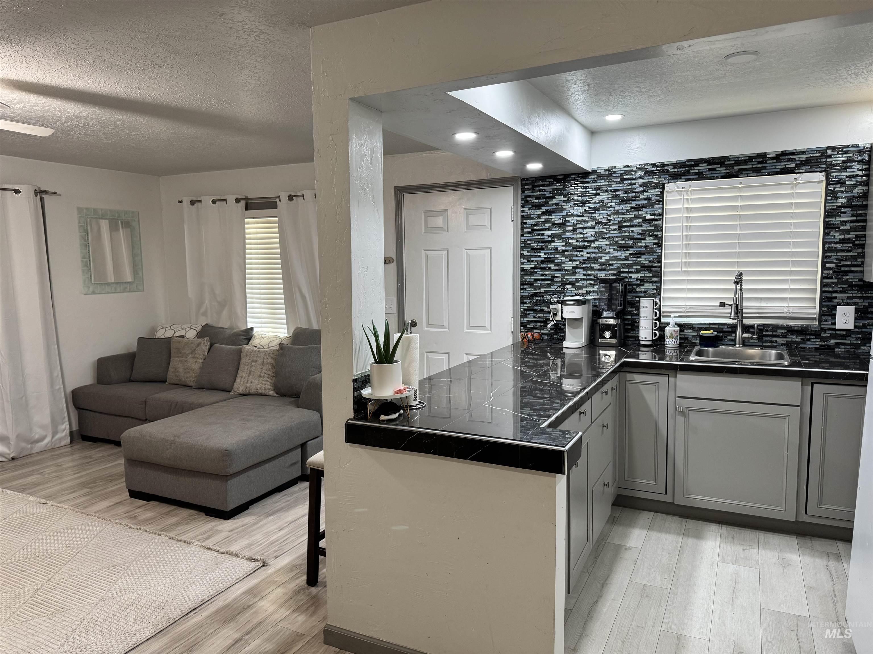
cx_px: 436
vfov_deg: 56.8
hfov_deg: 71.6
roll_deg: +0.3
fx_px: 605
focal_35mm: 24
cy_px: 327
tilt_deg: -7.4
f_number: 1.78
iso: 200
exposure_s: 1/120
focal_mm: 6.76
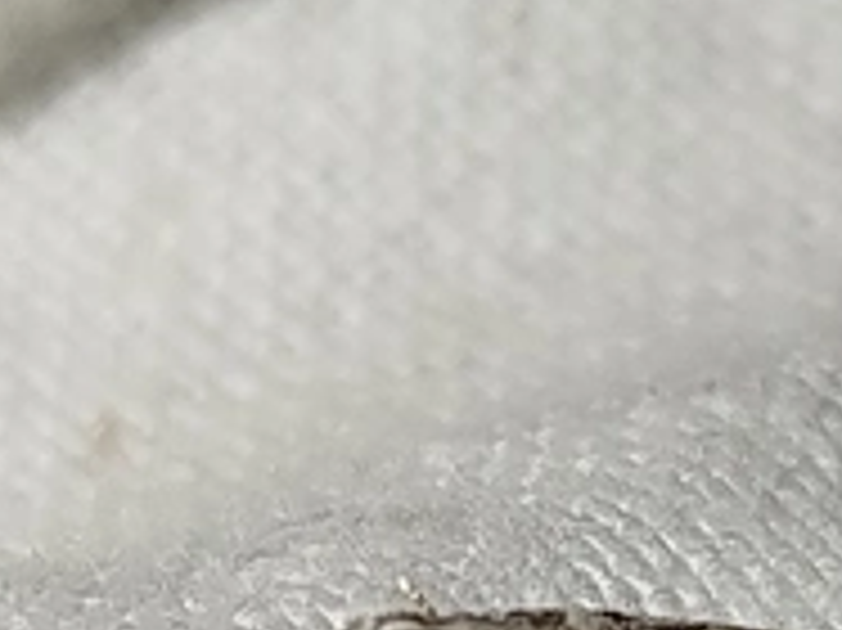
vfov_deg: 5.7
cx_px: 765
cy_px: 742
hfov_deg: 7.6
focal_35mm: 260
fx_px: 6320
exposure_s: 1/100
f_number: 1.7
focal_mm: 5.31
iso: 80
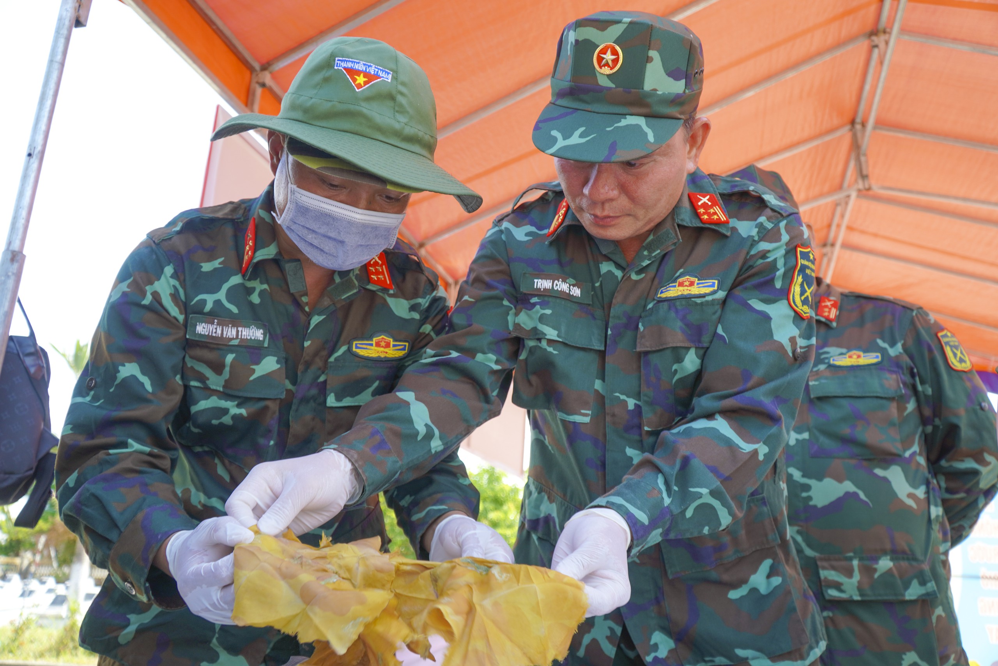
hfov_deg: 67.4
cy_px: 333
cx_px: 499
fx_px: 748
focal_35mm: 27
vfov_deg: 47.9
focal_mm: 18
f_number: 4
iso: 100
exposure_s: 1/160
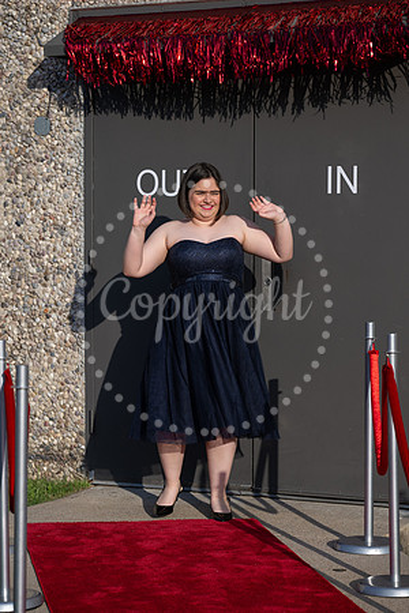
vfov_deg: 21.5
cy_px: 306
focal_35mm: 95
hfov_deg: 14.4
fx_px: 1619
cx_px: 204
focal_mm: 95
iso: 320
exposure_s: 1/2000
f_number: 5
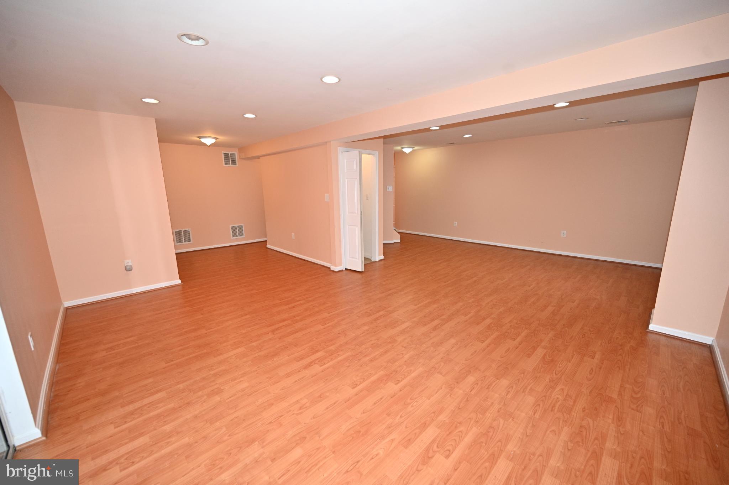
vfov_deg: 81.1
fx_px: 283
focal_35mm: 14
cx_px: 364
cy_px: 242
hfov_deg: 104.3
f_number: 4
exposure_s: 1/125
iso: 640
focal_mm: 14
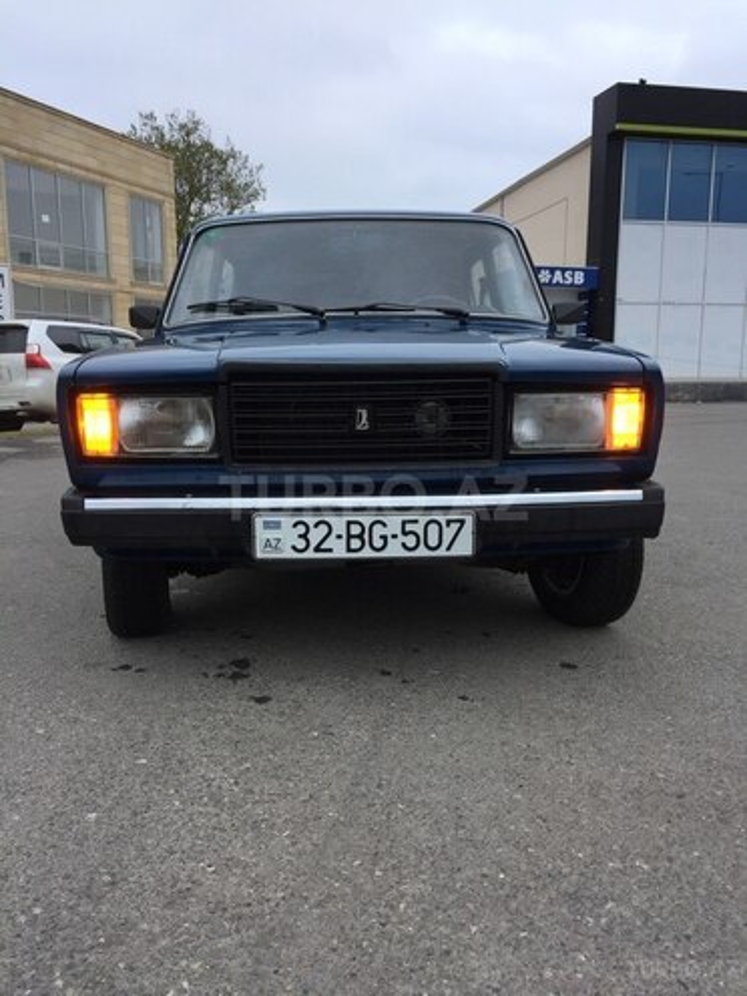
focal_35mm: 29
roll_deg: -0.6
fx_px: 834
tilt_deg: -7.0
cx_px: 374
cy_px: 498
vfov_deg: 61.7
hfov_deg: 48.2
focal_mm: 4.15
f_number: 2.2
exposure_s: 1/100
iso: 32
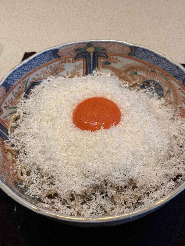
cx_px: 92
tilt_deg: -51.5
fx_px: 342
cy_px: 123
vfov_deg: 39.7
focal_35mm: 48
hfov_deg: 30.3
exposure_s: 1/49
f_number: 1.78
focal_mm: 6.76
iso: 100
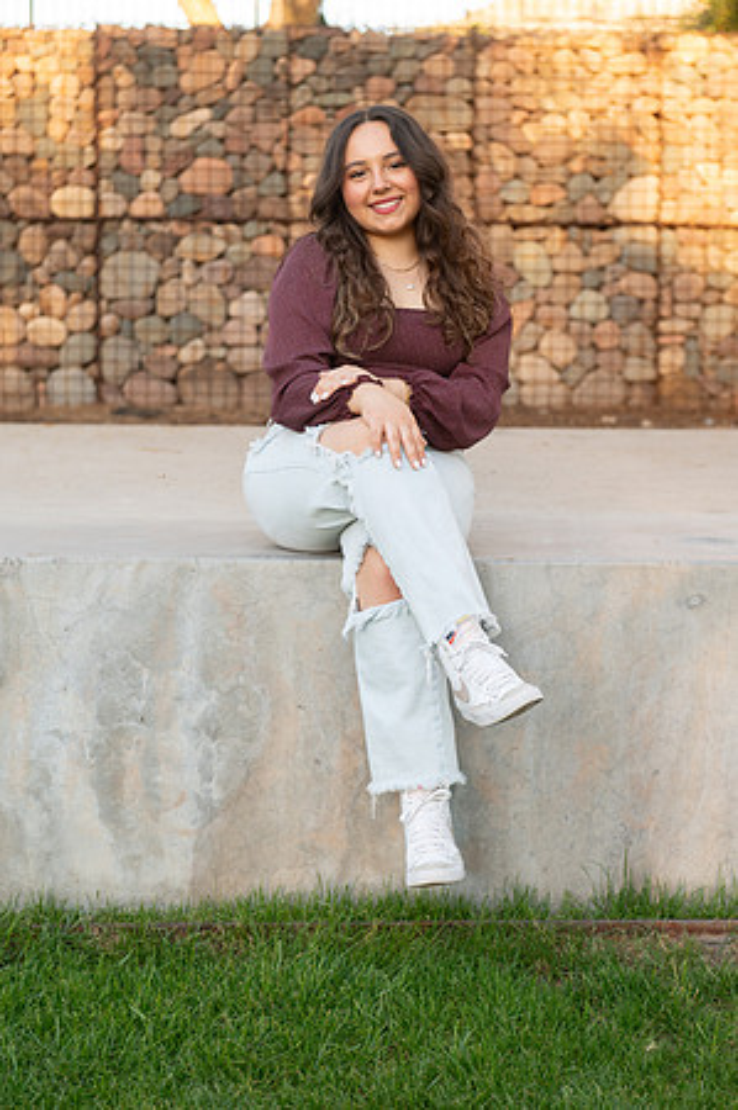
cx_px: 369
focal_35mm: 70
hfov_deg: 19.4
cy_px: 555
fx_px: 2157
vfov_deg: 28.9
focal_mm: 70
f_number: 4.5
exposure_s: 1/250
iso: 640
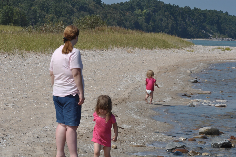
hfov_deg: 10.2
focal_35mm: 202
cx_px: 118
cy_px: 78
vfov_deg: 6.8
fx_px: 1326
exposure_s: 1/125
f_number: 32
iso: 100
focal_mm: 135
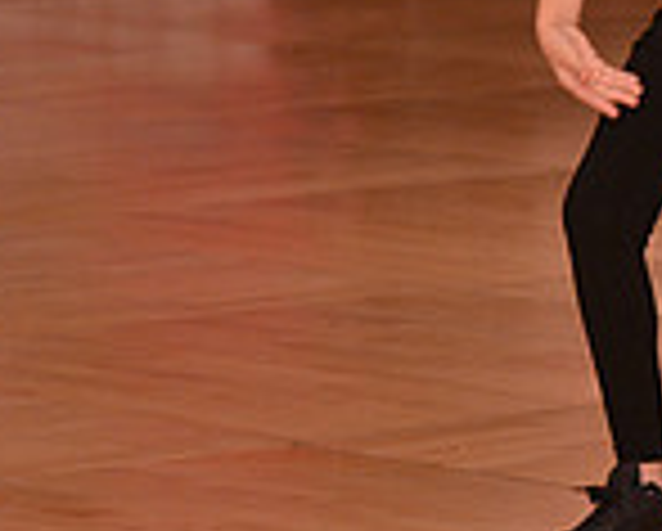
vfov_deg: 3.5
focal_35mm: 444
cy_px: -164
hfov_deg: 4.4
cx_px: 374
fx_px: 8711
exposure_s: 1/250
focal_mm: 120
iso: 1250
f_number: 4.5
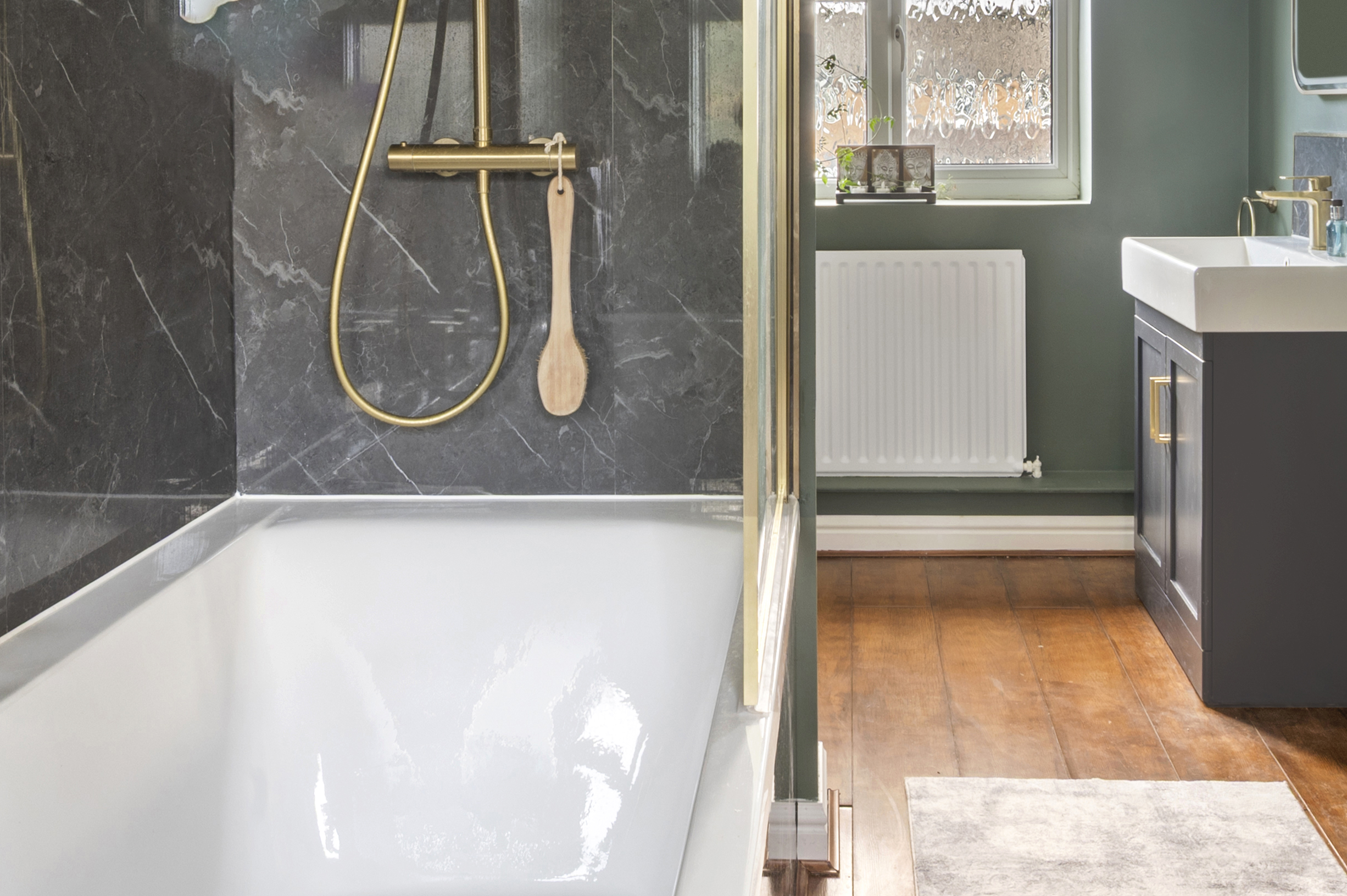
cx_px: 784
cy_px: 142
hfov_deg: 51.7
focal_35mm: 37
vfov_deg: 34.5
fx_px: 1383
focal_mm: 15
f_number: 16
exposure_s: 10
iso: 200
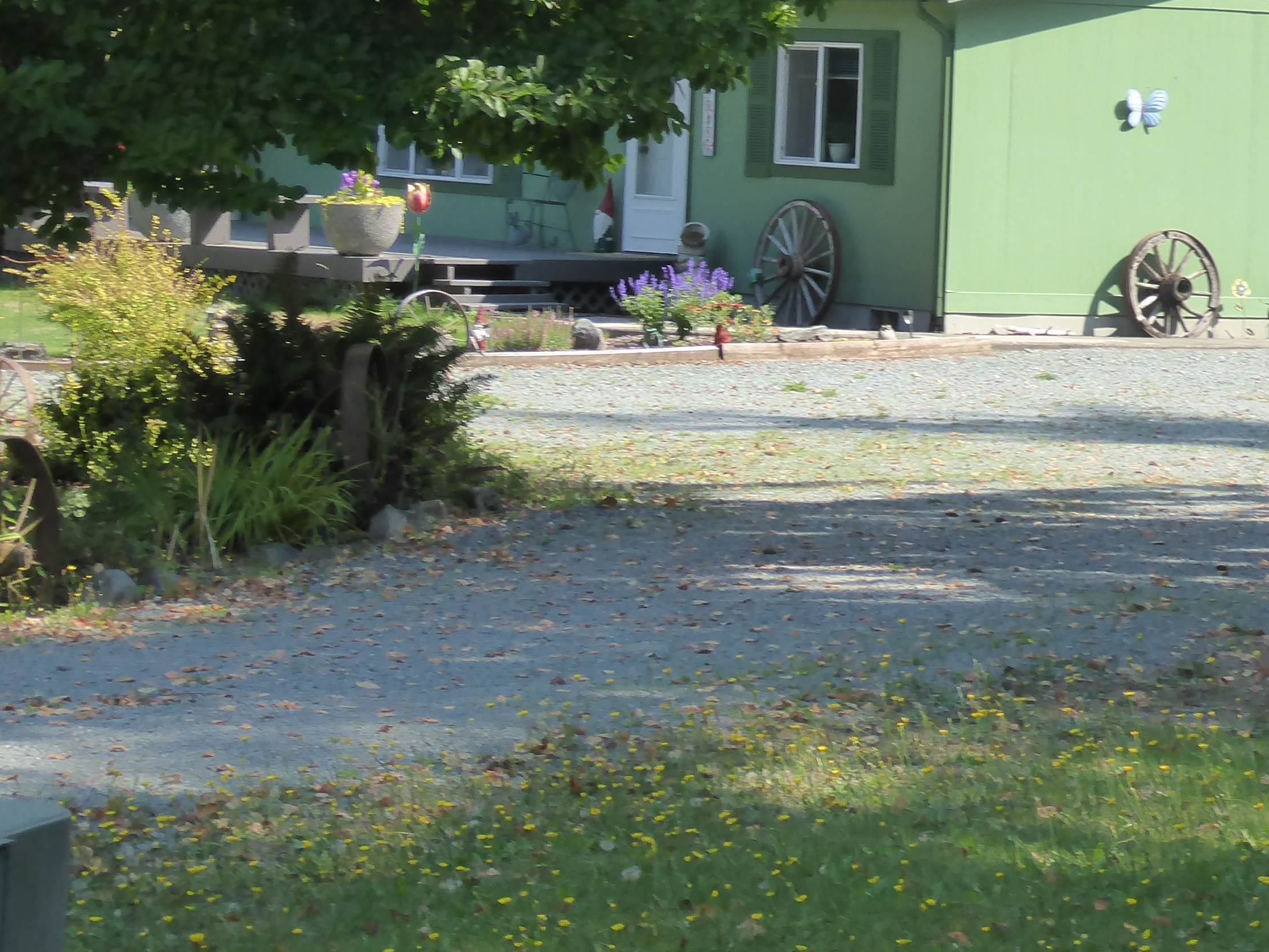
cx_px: 911
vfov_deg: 9.1
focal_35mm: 163
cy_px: 209
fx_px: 5976
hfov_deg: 12.1
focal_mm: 15
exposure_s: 1/200
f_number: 4.8
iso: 160
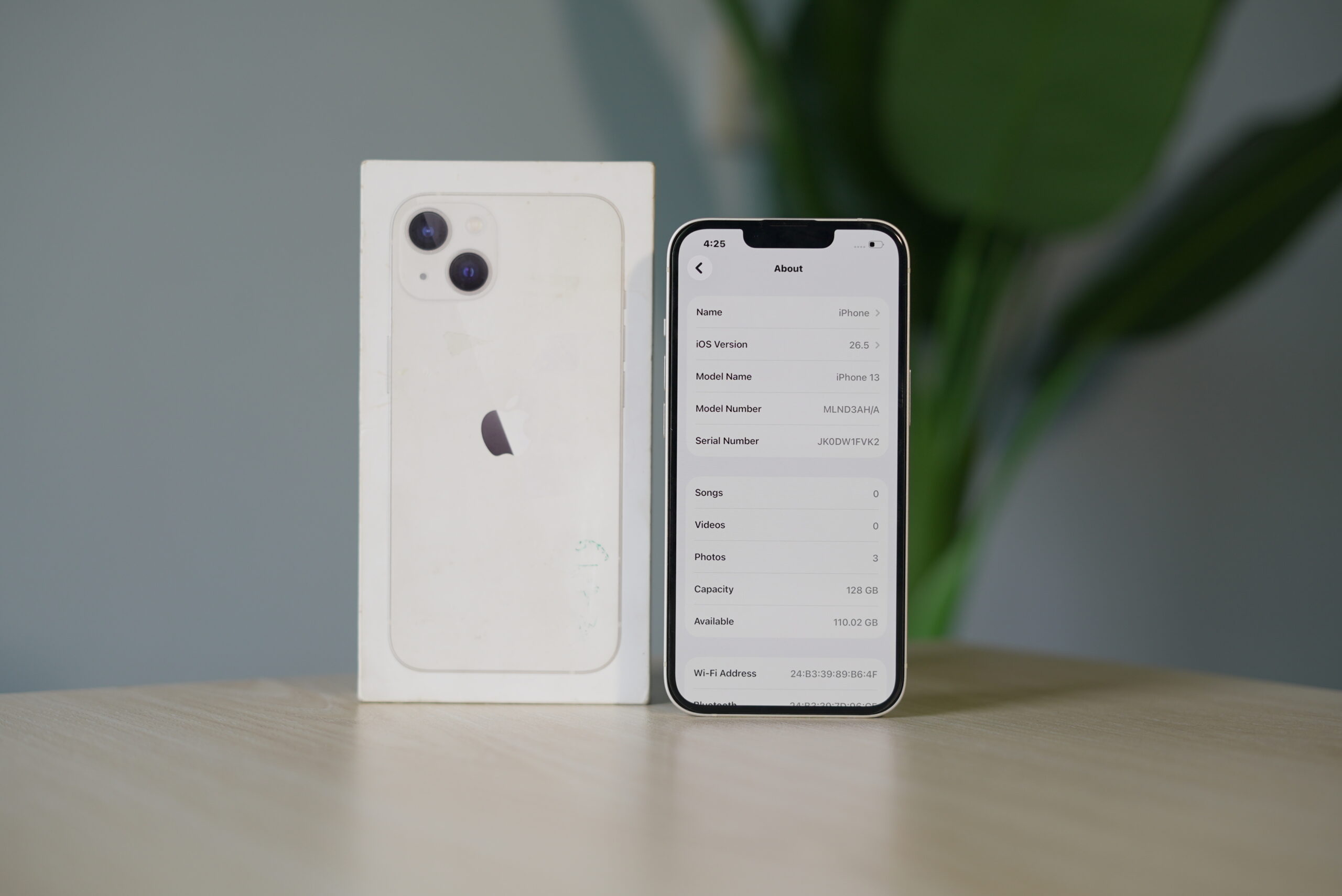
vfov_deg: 27.0
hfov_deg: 39.6
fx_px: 1865
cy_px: 448
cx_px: 671
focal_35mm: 50
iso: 320
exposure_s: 1/100
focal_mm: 50
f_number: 2.8
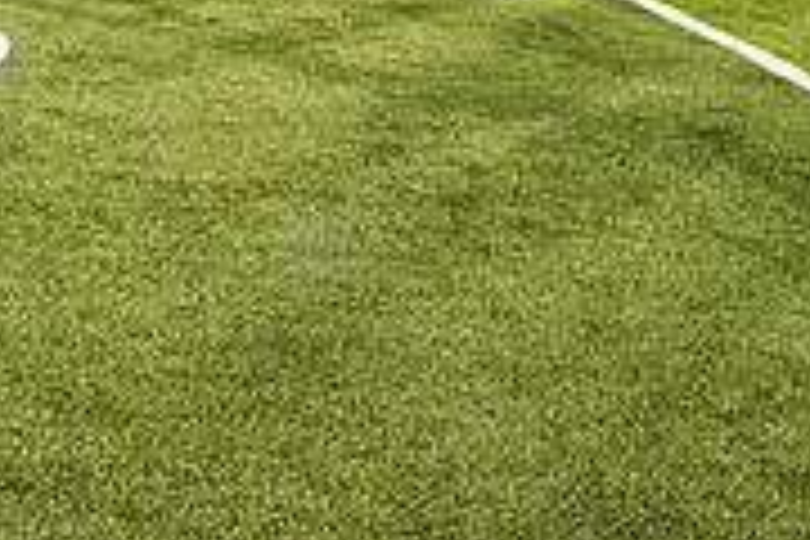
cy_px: -317
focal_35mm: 100
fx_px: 2250
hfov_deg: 18.7
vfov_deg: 12.8
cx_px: -284
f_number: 5.6
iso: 5000
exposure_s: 1/320
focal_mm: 31
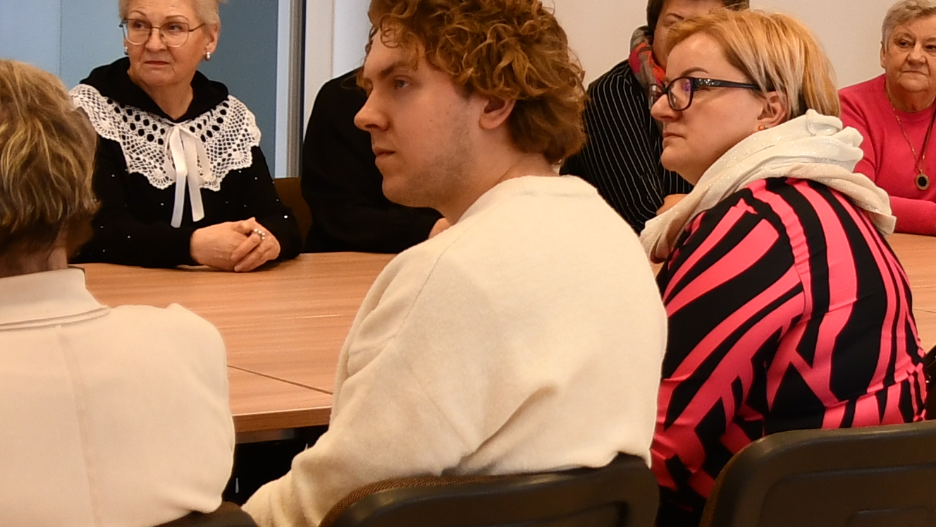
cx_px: 750
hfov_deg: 17.3
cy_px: 260
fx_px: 3053
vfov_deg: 9.9
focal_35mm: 123
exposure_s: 1/250
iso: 400
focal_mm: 19
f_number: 2.8
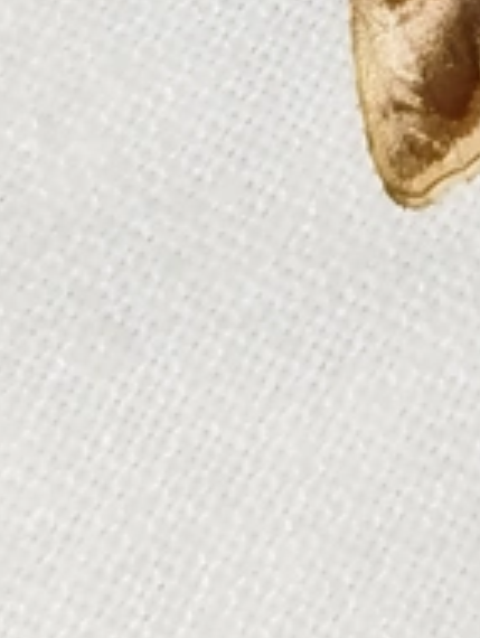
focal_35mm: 192
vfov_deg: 10.0
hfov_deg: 7.7
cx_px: 638
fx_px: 3542
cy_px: -336
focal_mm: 5.31
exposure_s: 1/50
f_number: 1.7
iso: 80
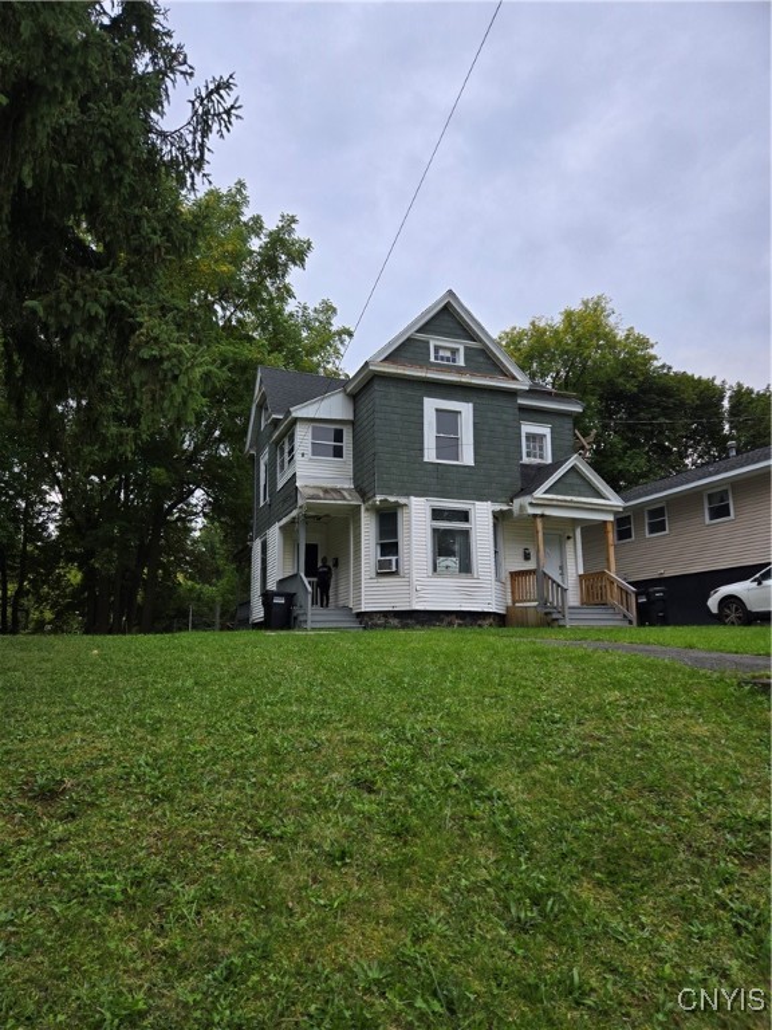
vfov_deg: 73.9
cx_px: 386
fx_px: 684
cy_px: 515
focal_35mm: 23
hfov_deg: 58.9
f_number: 1.8
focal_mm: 5.4
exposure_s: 1/180
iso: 80
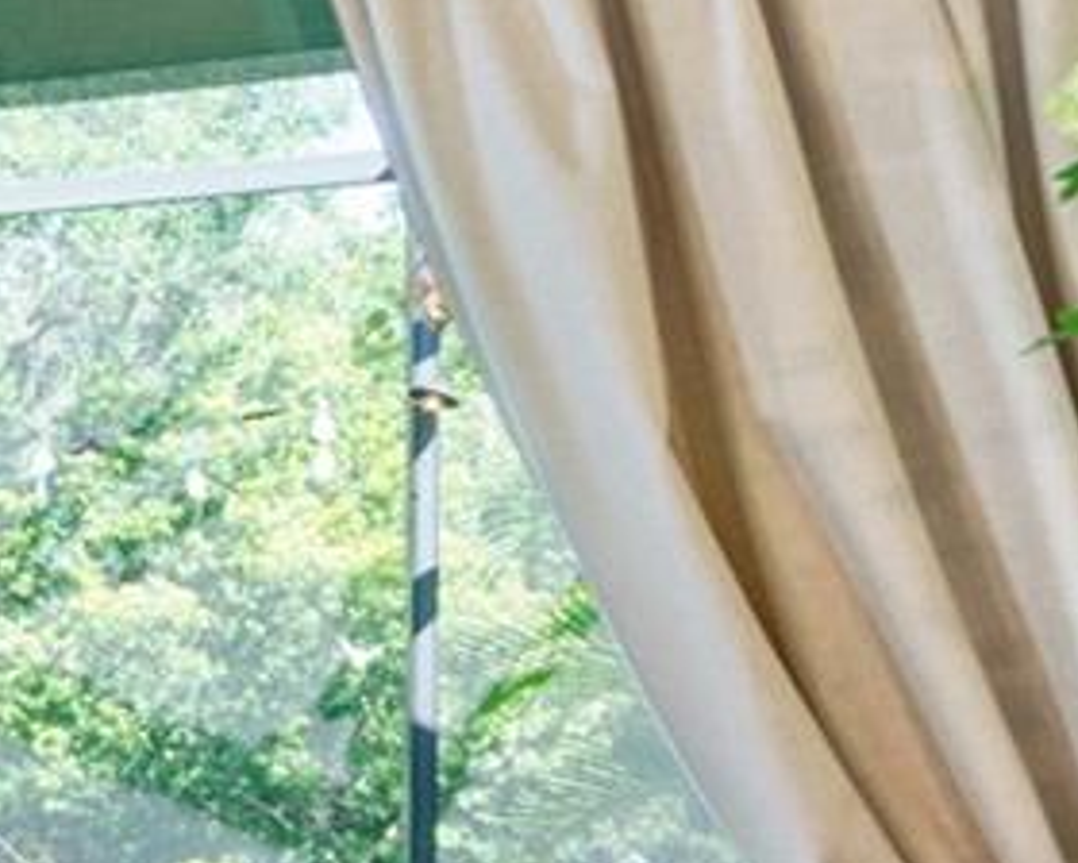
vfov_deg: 20.0
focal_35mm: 75
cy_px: 788
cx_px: -1605
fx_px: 2393
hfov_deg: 14.4
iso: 100
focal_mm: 14
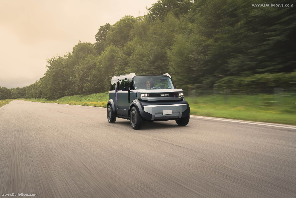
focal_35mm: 34
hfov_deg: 55.8
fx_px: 280
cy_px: 99
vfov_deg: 38.9
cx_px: 148
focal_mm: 34
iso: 50
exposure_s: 1/15
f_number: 11
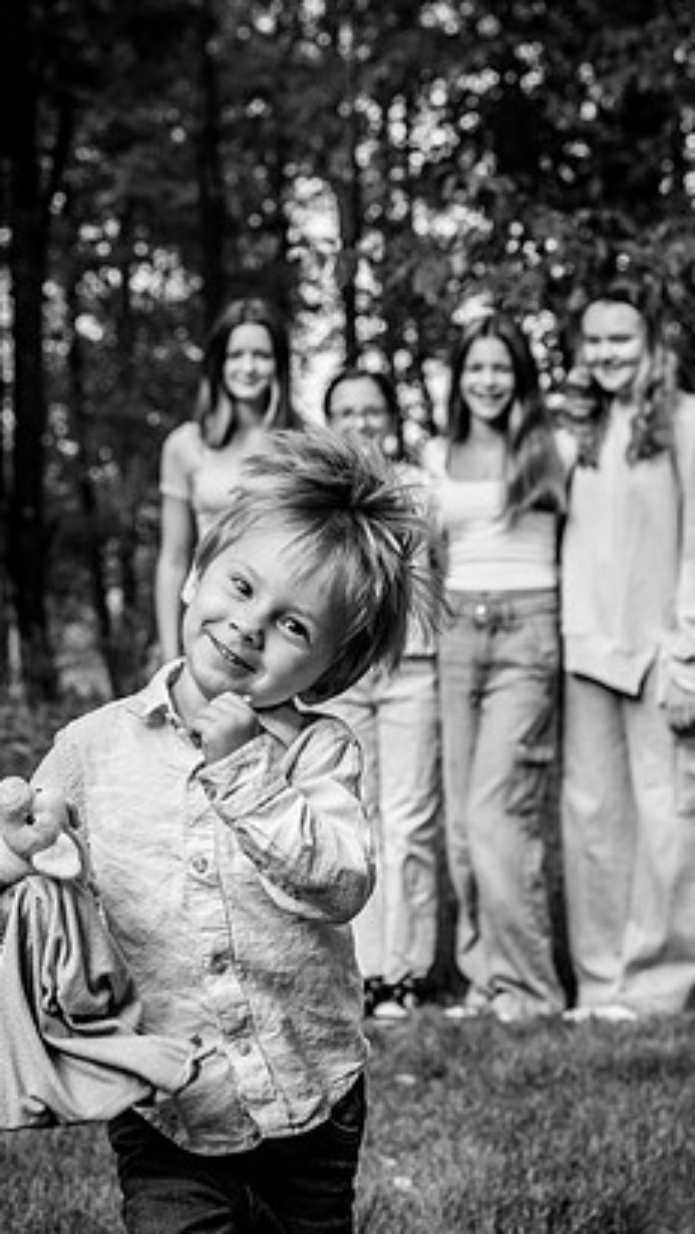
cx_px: 180
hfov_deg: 7.7
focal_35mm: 157
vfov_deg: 13.7
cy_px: 662
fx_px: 5137
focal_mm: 90
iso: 640
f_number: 8
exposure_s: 1/500
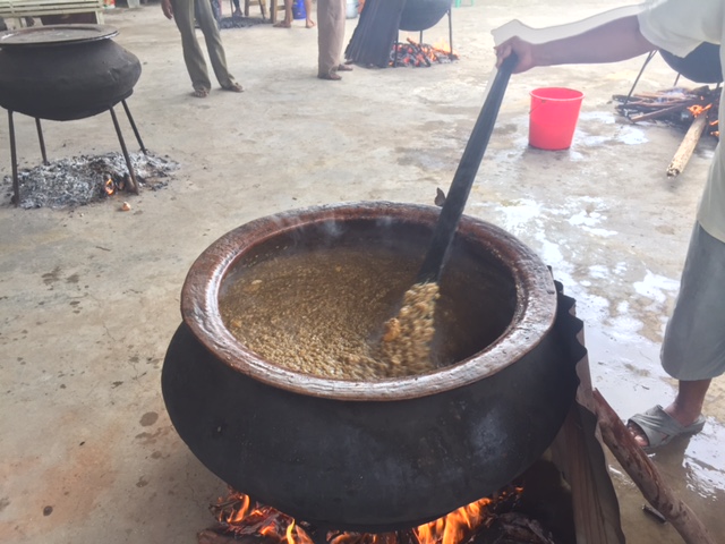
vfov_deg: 48.2
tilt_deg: -28.8
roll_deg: +0.5
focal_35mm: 29
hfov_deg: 61.7
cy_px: 272
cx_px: 362
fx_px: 607
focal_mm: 4.15
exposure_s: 1/100
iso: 40
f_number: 2.2
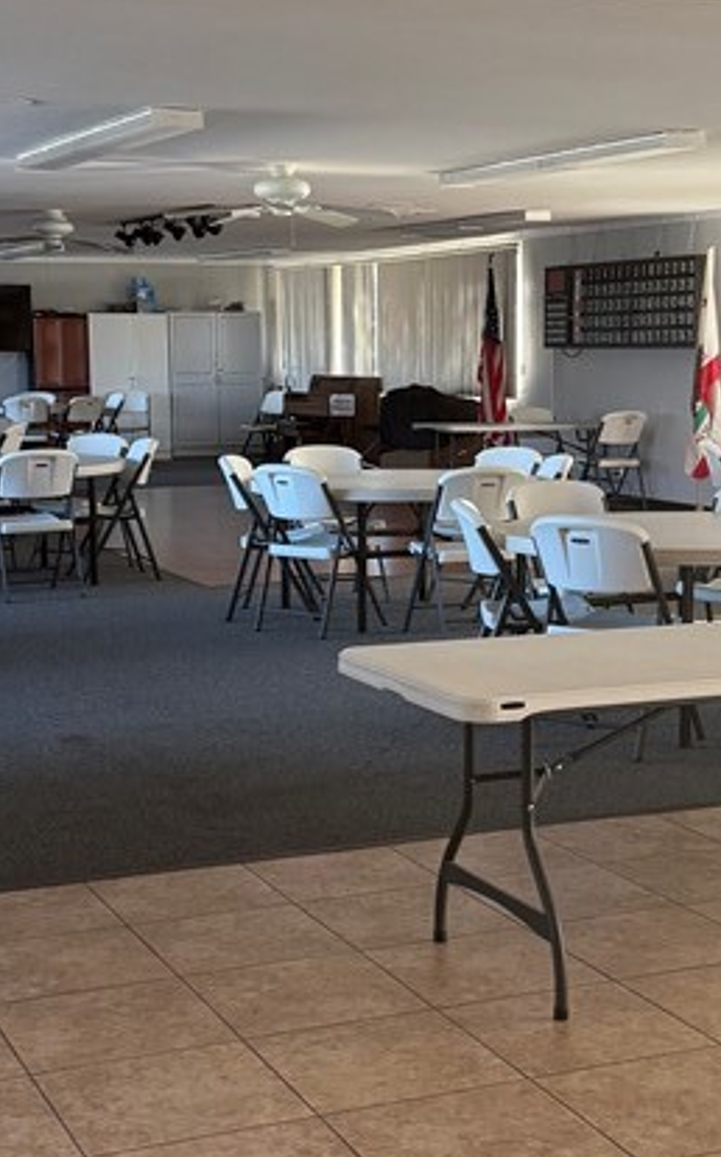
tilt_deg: -7.4
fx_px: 1985
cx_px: 416
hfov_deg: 20.6
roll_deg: -1.1
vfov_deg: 32.5
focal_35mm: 63
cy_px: 573
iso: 200
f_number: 1.78
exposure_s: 1/163
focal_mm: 6.76
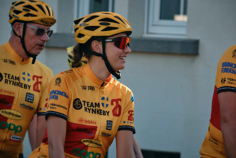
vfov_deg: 4.6
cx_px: 118
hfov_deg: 6.9
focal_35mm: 300
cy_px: 79
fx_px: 1966
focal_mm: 200
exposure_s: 1/250
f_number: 8
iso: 500
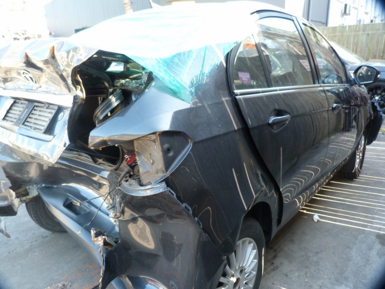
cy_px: 144
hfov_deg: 69.4
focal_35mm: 25
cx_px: 192
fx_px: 278
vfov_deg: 54.9
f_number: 2.8
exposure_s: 1/60
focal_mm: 4.5
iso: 160
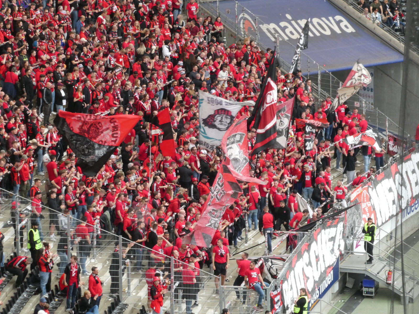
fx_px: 2796
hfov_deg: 8.6
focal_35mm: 231
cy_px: 157
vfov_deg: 6.4
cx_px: 210
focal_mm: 41.4
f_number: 5.6
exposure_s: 1/125
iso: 400
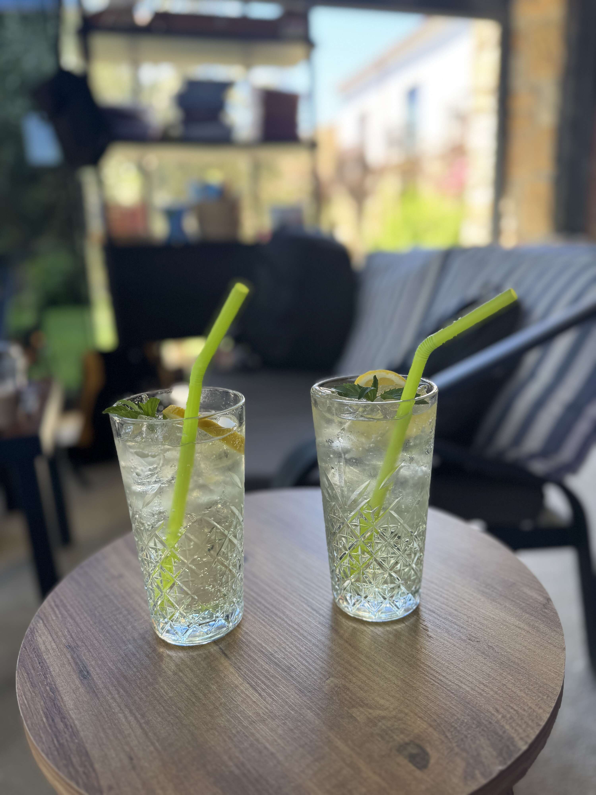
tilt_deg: -14.9
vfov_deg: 71.6
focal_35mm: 24
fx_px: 551
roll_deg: +2.5
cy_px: 398
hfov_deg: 56.8
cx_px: 298
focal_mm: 6.76
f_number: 1.78
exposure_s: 1/121
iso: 80
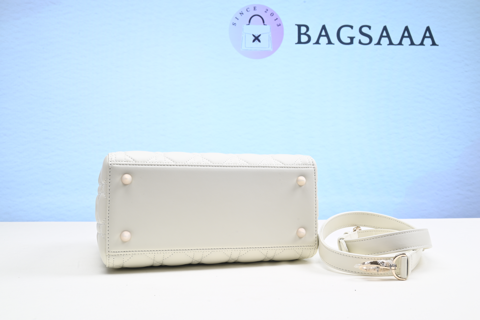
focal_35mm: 37
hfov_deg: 51.9
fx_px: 493
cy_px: 160
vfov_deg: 36.0
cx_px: 240
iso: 100
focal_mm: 37
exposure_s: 1/2
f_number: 16
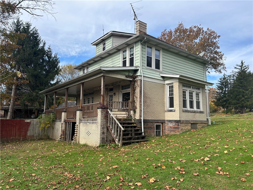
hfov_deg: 67.3
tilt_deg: +8.2
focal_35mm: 26
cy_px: 95
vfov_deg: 53.1
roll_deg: -0.6
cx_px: 126
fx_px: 190
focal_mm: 5.7
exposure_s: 1/1934
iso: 50
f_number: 1.5
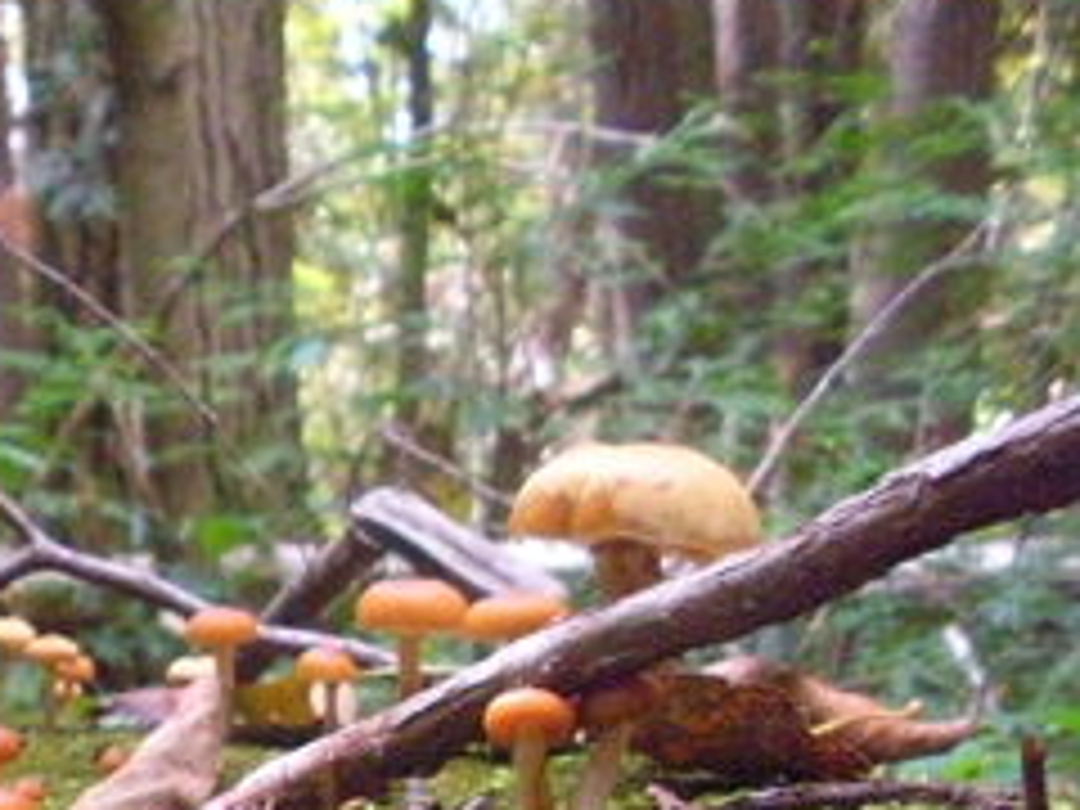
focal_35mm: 75
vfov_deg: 19.2
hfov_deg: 25.0
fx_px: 2340
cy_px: 776
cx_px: 50
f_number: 3.5
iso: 1573
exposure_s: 1/133
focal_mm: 6.3
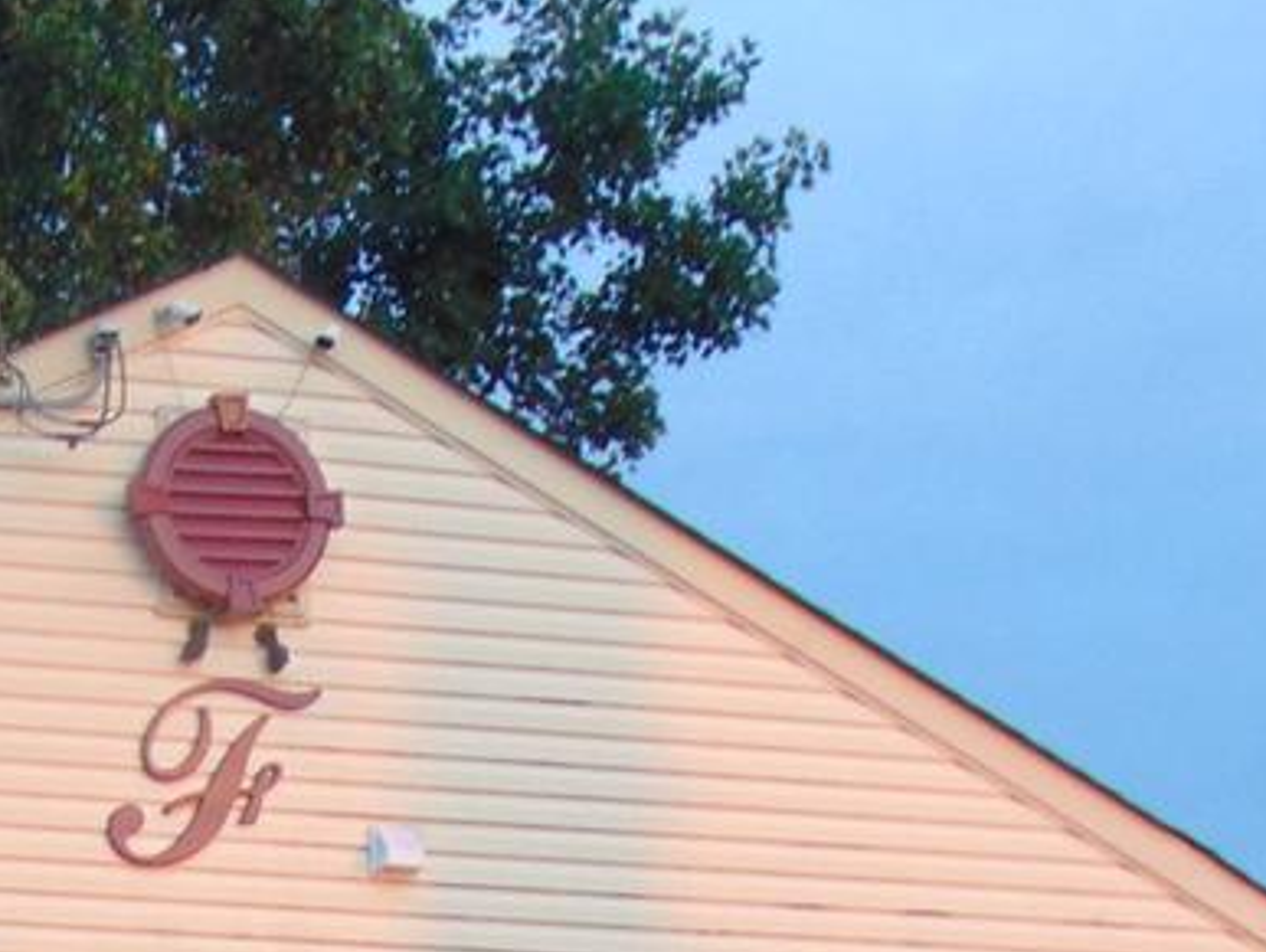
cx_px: -324
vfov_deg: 9.7
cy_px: 1755
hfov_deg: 13.2
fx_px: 5308
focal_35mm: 145
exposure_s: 1/40
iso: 80
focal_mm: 6.9
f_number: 3.3
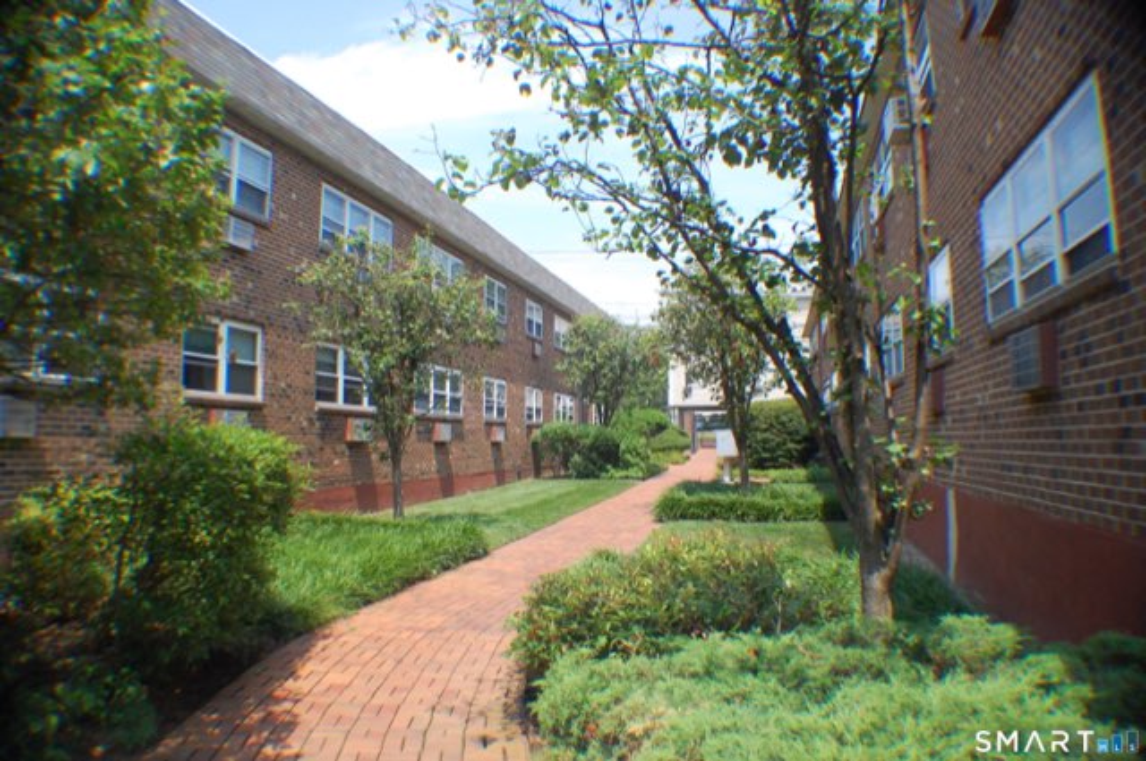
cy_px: 380
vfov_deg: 43.5
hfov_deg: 62.0
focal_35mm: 30
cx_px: 573
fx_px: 954
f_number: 4
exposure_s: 1/2500
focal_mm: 20
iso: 800
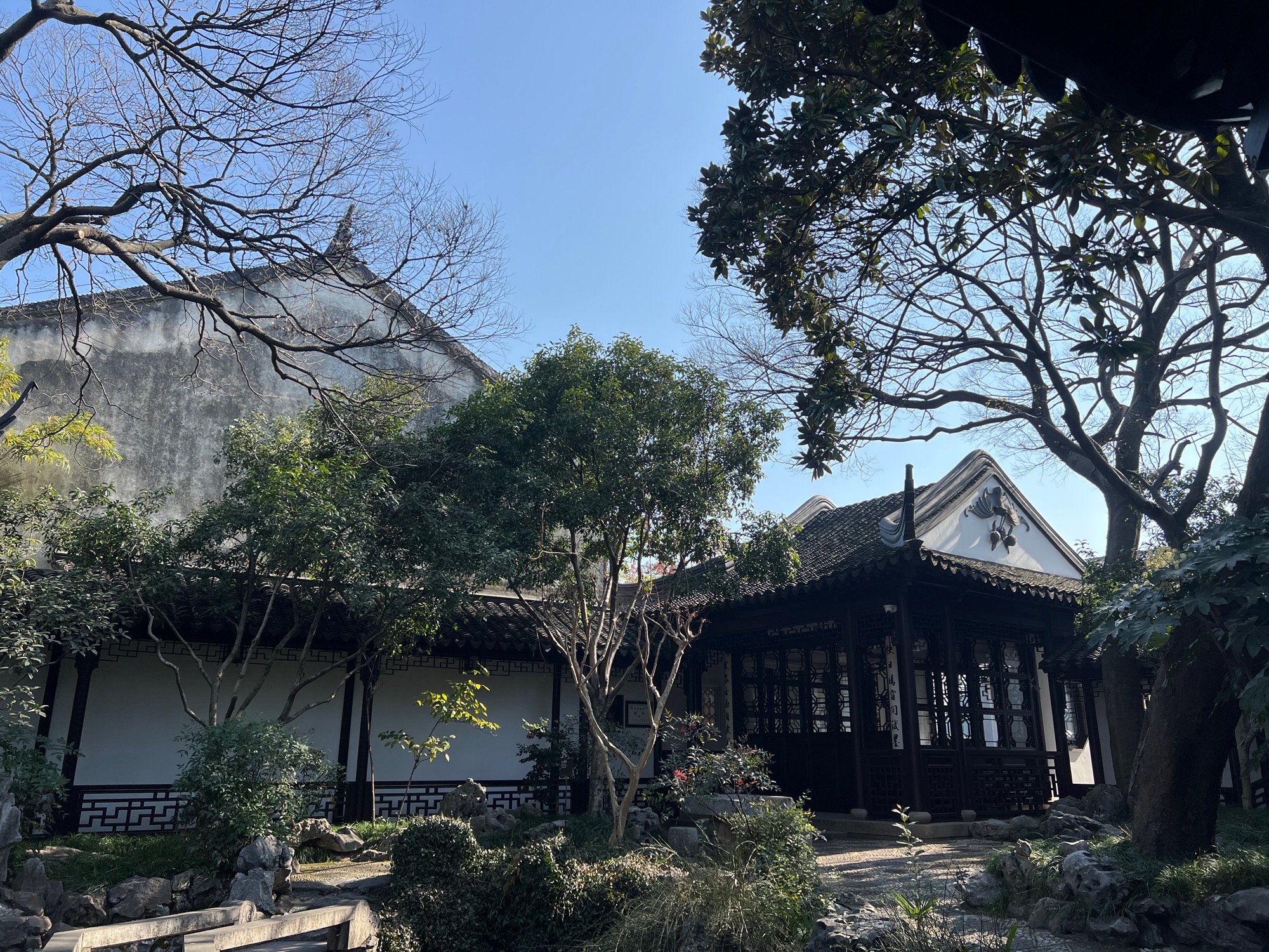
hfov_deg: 67.3
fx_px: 953
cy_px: 476
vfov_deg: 53.1
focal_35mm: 26
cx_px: 634
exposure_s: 1/2208
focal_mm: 5.7
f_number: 1.5
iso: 50
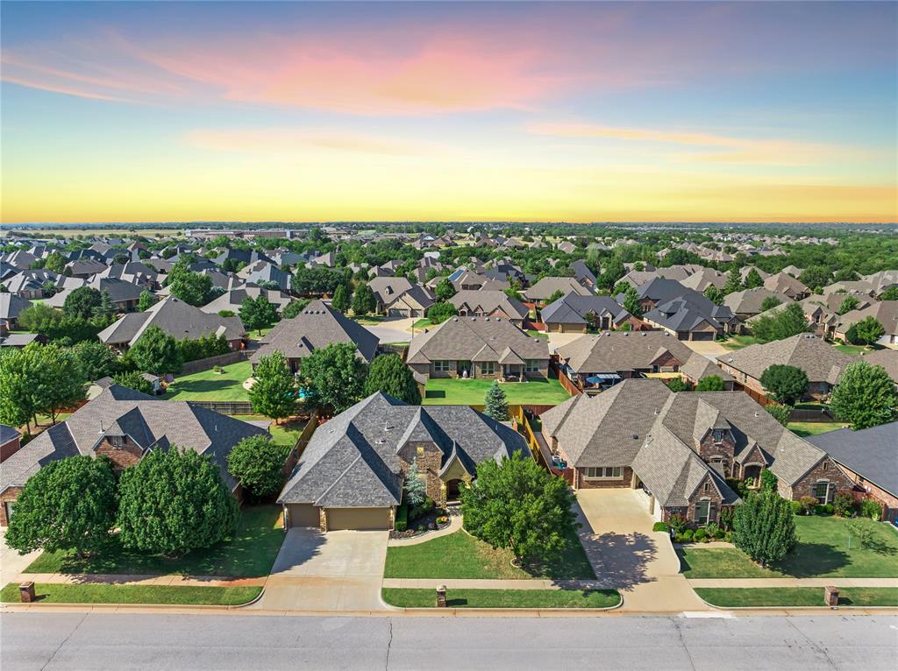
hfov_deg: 71.6
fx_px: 622
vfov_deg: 56.7
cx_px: 449
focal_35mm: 24
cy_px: 336
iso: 120
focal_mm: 12.29
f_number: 2.8
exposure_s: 1/1250
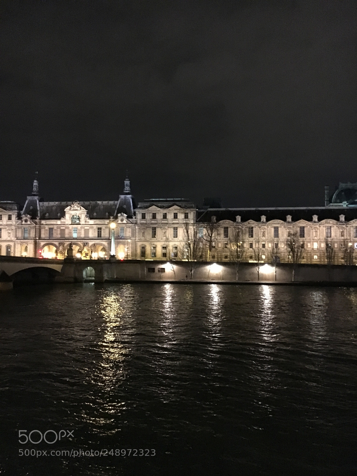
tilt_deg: +3.0
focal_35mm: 29
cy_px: 238
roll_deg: -0.9
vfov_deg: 61.7
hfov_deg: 48.2
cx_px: 178
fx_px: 399
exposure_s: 1/17
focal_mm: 4.15
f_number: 2.2
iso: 1000
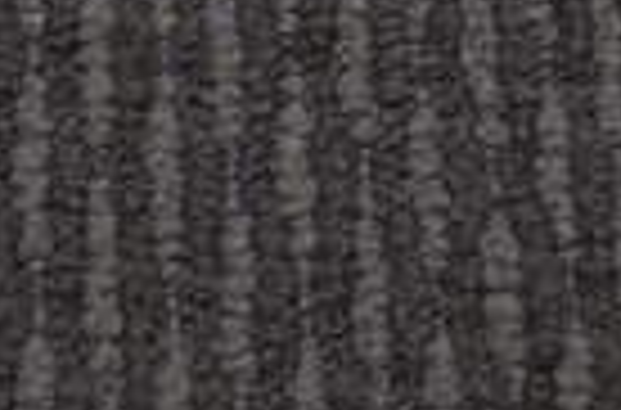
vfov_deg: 6.7
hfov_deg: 9.8
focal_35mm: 201
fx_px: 3455
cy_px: -191
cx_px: -414
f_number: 3.5
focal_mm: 18
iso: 400
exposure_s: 1/60
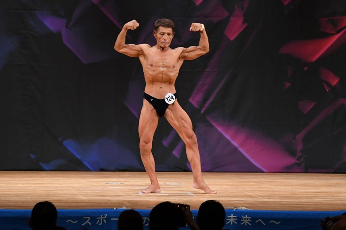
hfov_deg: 8.1
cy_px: 115
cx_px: 173
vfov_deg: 5.4
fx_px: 2450
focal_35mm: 255
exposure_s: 1/400
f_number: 5.6
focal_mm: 170
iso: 3200
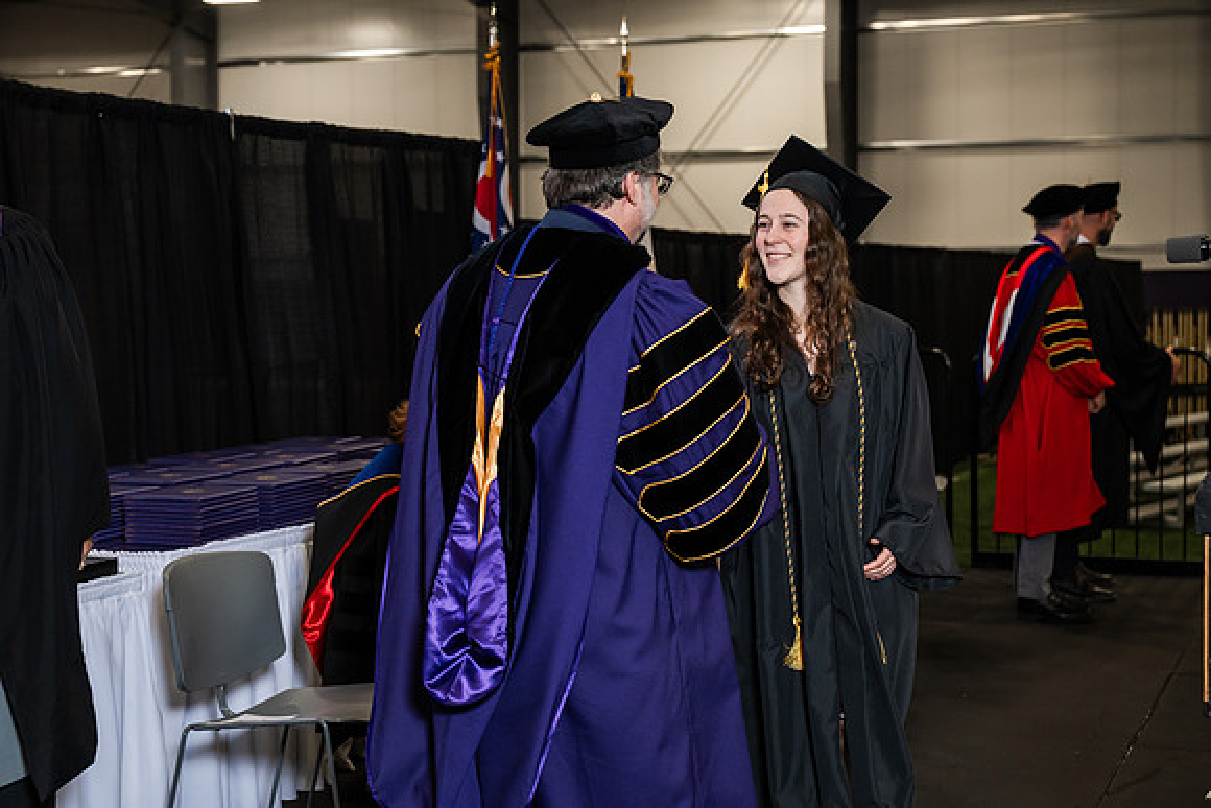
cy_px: 404
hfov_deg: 34.5
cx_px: 606
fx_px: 1951
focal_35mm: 58
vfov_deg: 23.4
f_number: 4.5
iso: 1250
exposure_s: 1/200
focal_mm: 58
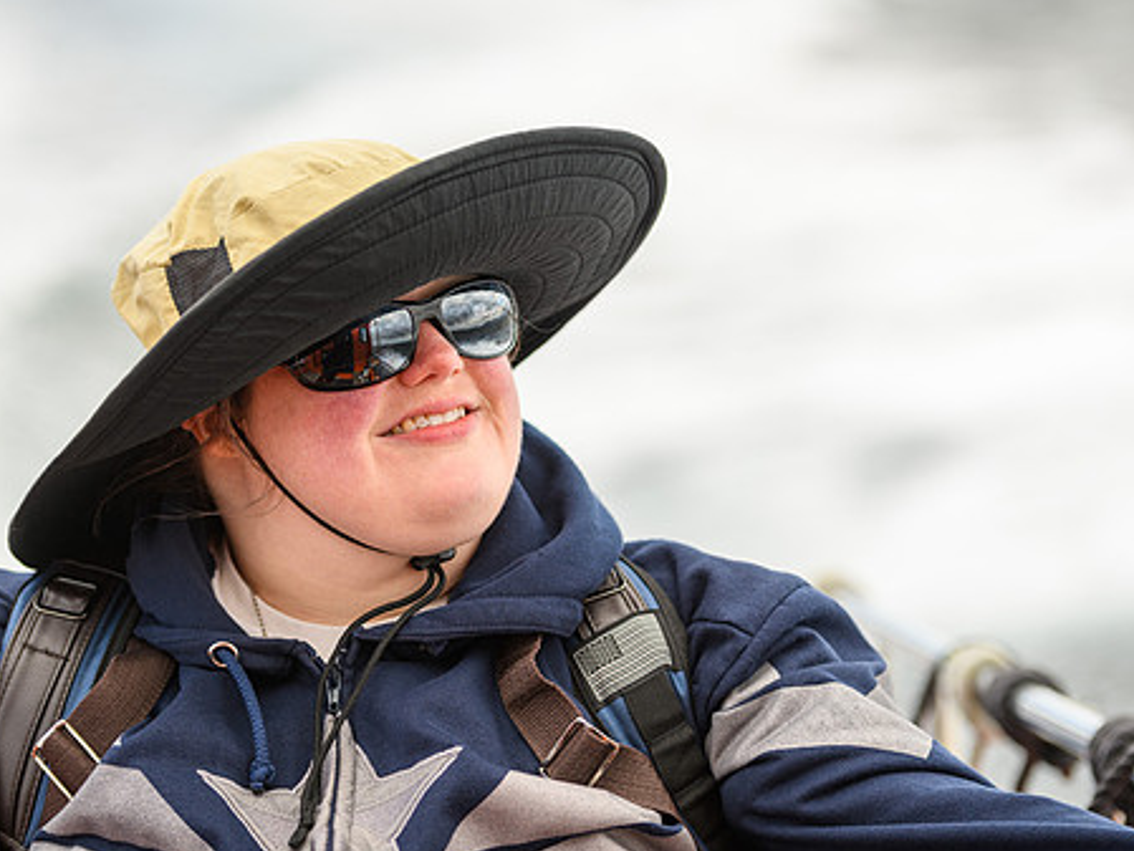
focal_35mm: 139
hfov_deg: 14.2
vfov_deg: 10.7
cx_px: 596
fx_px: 4555
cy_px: 441
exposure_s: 1/800
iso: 64
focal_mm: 112
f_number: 2.8
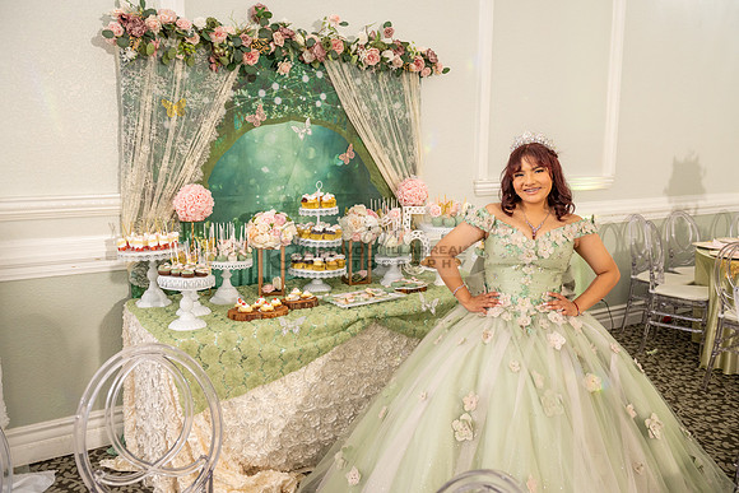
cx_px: 370
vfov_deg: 42.3
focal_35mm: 31
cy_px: 246
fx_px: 636
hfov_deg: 60.3
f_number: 4.5
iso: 500
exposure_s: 1/160
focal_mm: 31
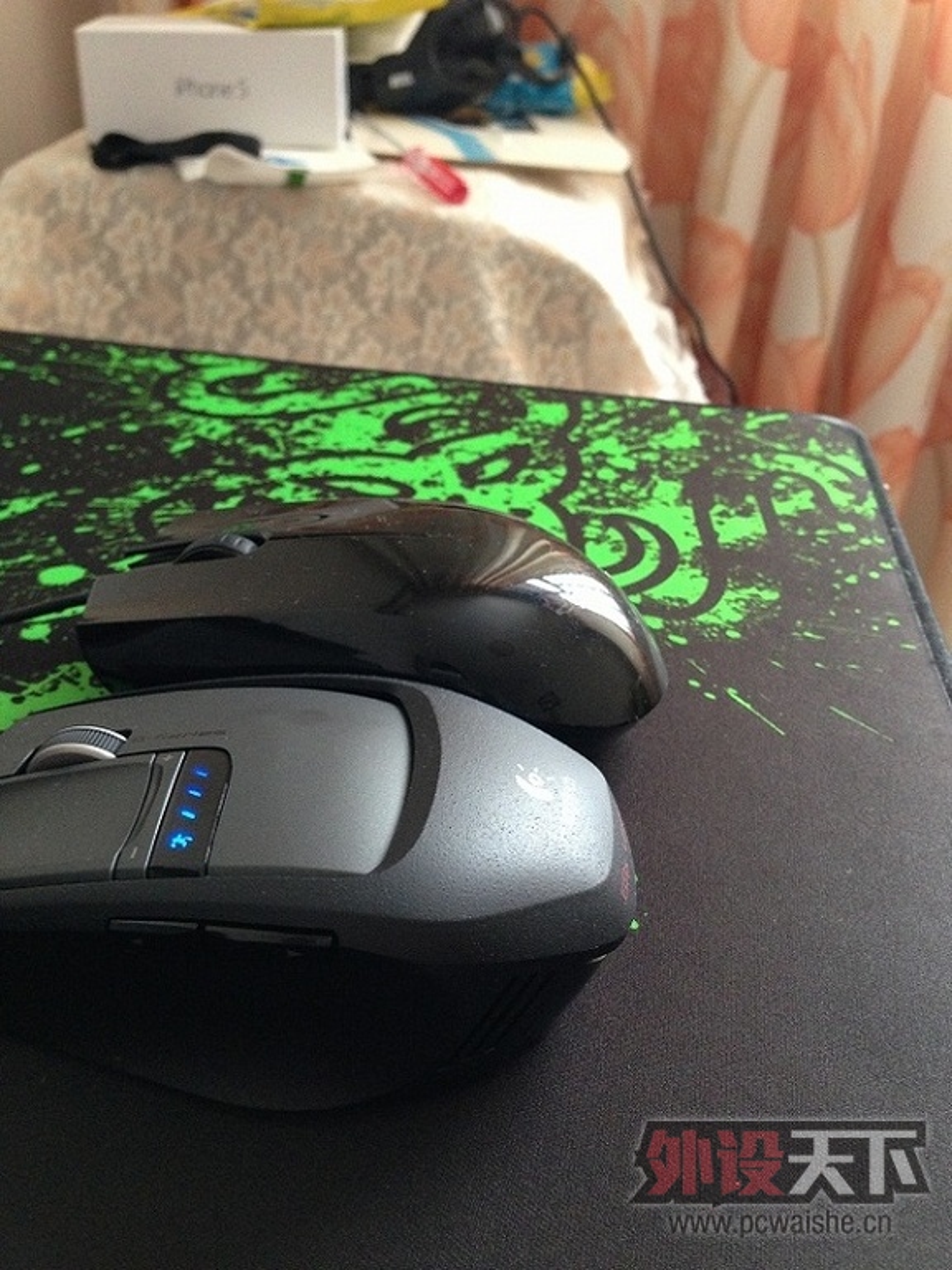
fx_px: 1210
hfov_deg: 42.9
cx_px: 476
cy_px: 635
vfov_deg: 55.4
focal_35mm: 33
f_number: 2.4
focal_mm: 4.13
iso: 250
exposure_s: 1/20
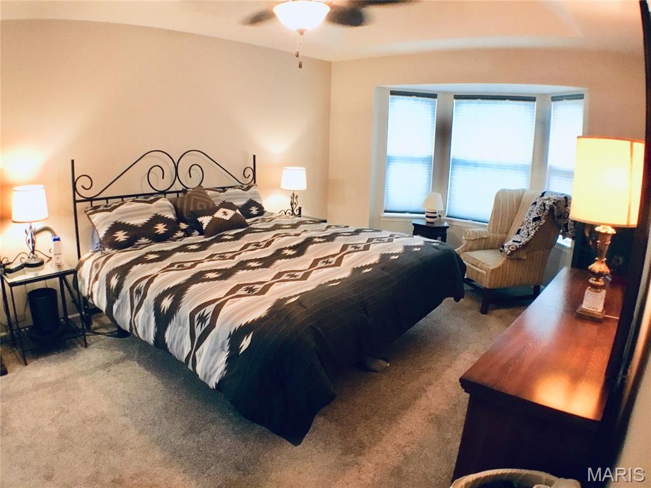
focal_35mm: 31
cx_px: 326
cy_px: 244
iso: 200
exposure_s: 1/20
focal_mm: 3.3
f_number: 2.4
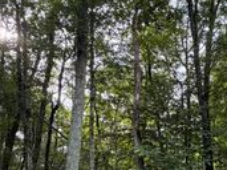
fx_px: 269
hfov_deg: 42.1
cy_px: 140
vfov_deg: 33.9
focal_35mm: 41
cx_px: 204
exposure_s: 1/138
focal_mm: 2.22
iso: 50
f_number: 2.2
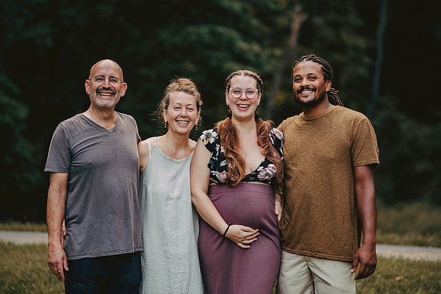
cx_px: 220
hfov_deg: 10.3
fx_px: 2450
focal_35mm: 200
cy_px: 147
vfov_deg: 6.9
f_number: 3.5
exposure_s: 1/125
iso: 250
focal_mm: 200
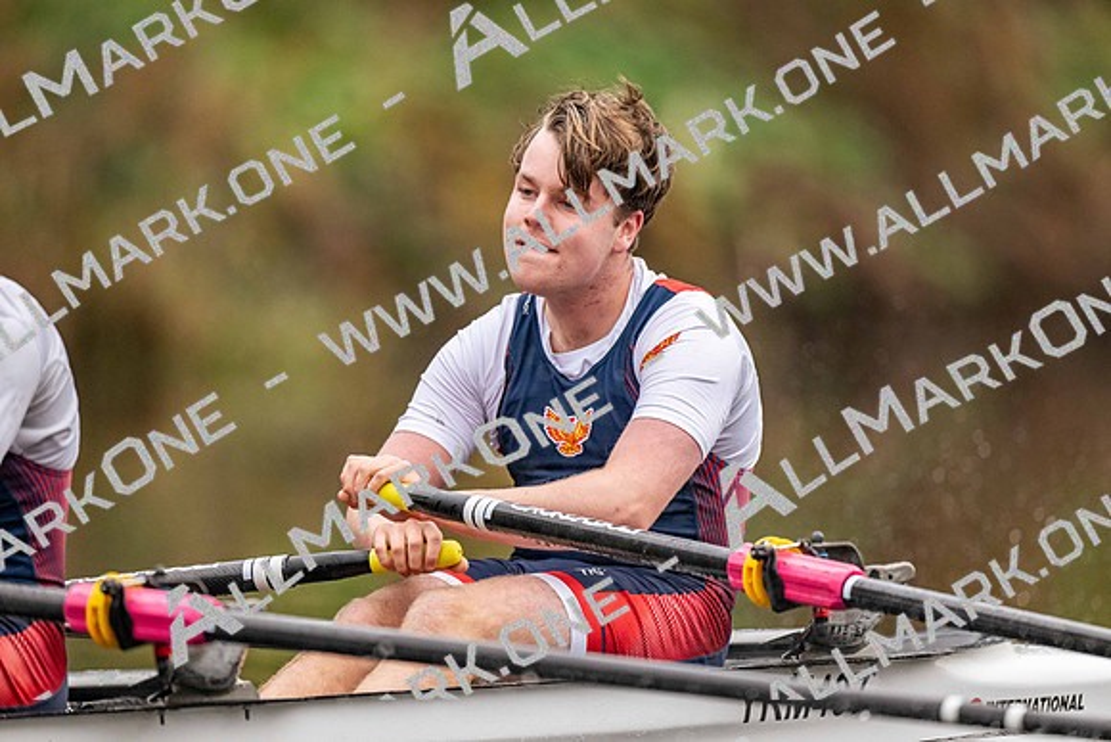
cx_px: 556
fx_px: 18520
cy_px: 371
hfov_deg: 3.4
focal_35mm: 600
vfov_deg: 2.3
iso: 3600
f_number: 4
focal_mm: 600
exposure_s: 1/2500
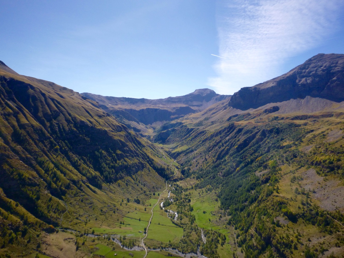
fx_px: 248
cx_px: 172
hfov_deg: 69.4
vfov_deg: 54.9
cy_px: 129
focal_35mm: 25
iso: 100
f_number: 3.9
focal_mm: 4.5
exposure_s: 1/500
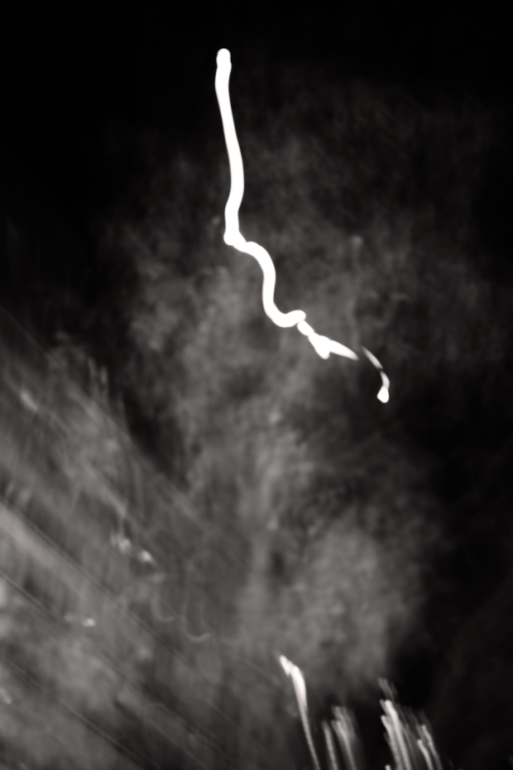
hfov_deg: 29.9
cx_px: 256
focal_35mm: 45
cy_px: 385
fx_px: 962
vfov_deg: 43.6
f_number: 2.8
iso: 100
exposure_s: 1.6
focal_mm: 30
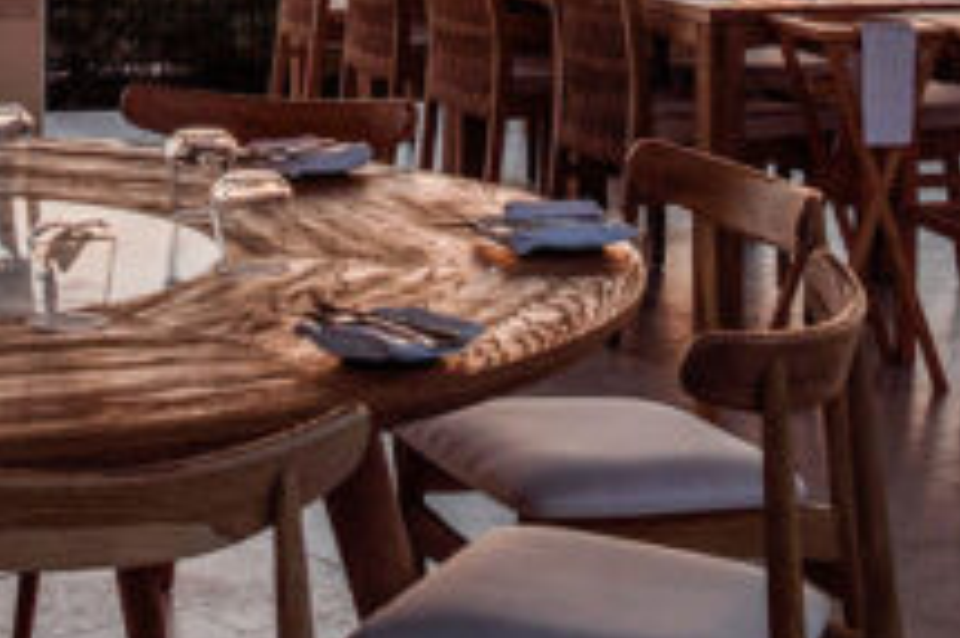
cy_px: -228
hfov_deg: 19.3
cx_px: 478
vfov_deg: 12.4
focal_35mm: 106
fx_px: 2824
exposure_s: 1/160
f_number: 8
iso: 100
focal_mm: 38
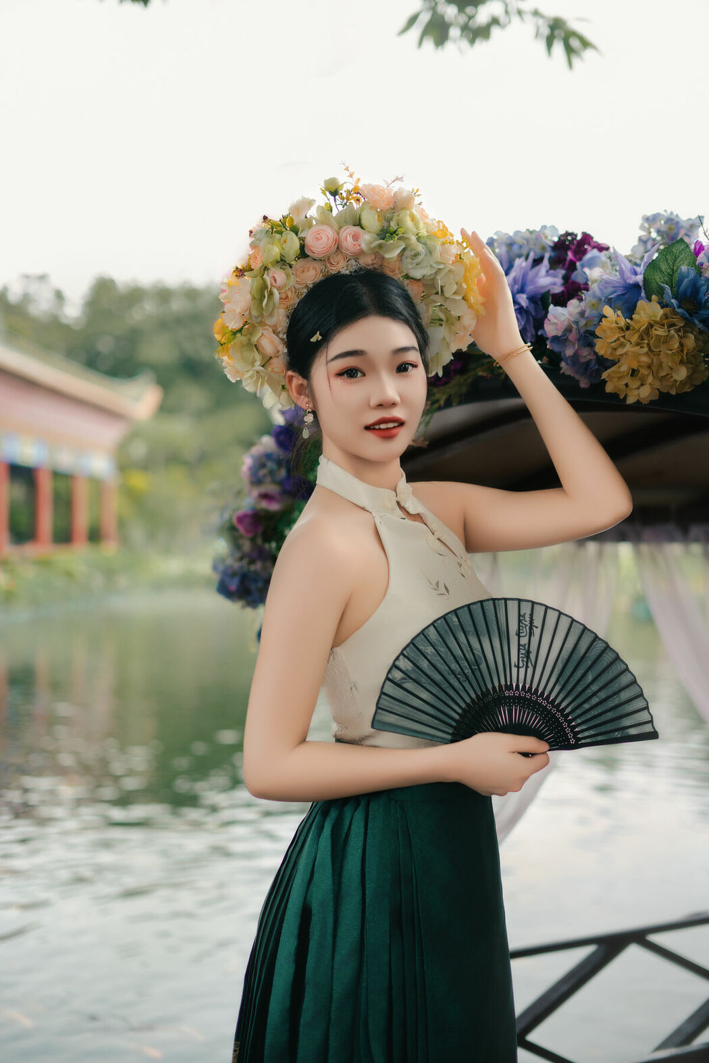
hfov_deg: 27.0
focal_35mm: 50
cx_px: 354
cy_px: 532
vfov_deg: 39.6
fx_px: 1477
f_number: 2
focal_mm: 50
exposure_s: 1/125
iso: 200
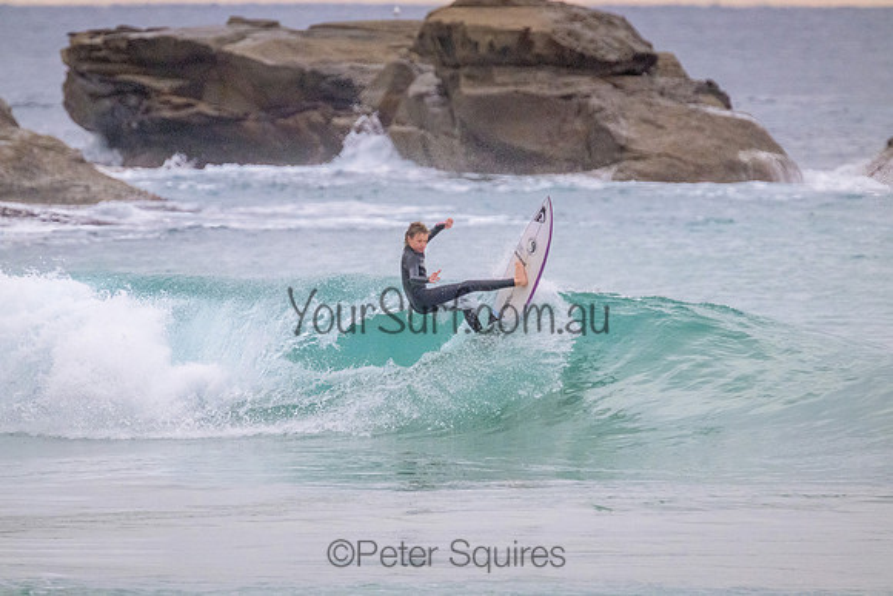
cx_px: 446
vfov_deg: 1.7
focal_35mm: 800
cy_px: 298
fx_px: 19848
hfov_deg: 2.6
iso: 7200
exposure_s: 1/1250
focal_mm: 800
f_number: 11
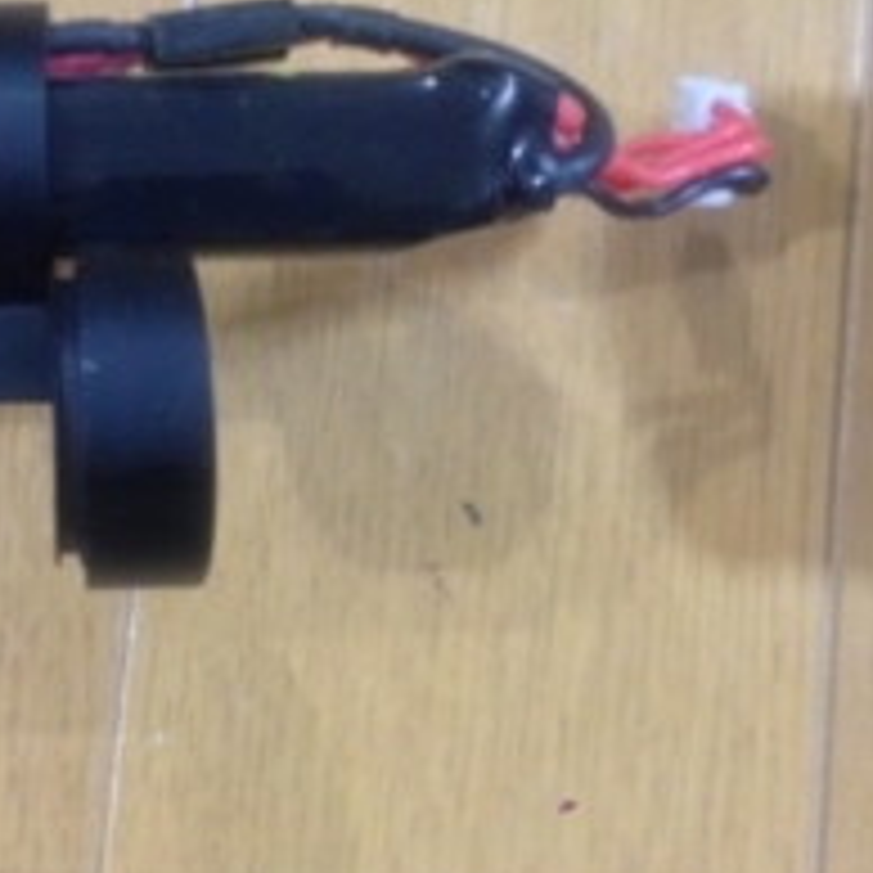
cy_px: 268
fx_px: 2140
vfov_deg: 22.9
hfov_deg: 22.7
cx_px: 171
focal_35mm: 75
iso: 500
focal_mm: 4.12
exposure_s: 1/15
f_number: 2.4
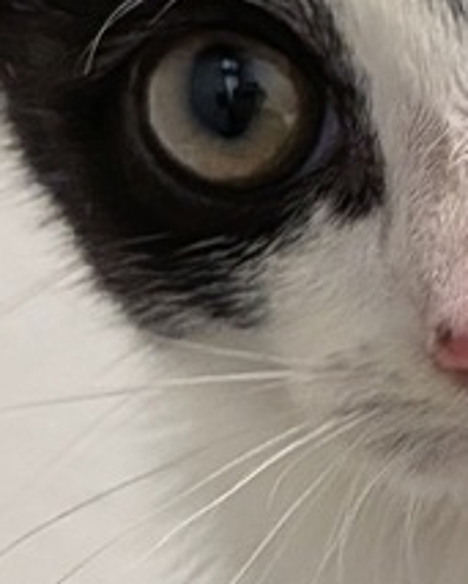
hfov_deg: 9.8
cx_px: 805
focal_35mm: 150
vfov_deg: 12.8
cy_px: 149
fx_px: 2592
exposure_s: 1/120
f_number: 1.7
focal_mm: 4.53
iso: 386
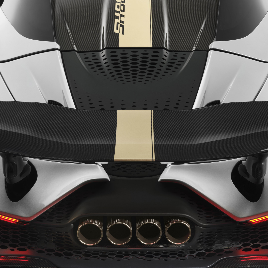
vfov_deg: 23.0
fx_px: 657
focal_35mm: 75
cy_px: 159
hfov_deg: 23.1
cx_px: 134
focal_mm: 80
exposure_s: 3
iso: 200
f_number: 16
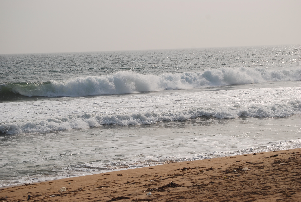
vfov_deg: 12.2
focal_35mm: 112
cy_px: 101
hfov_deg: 18.1
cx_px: 150
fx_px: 943
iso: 100
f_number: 7.1
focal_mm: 75
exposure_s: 1/800
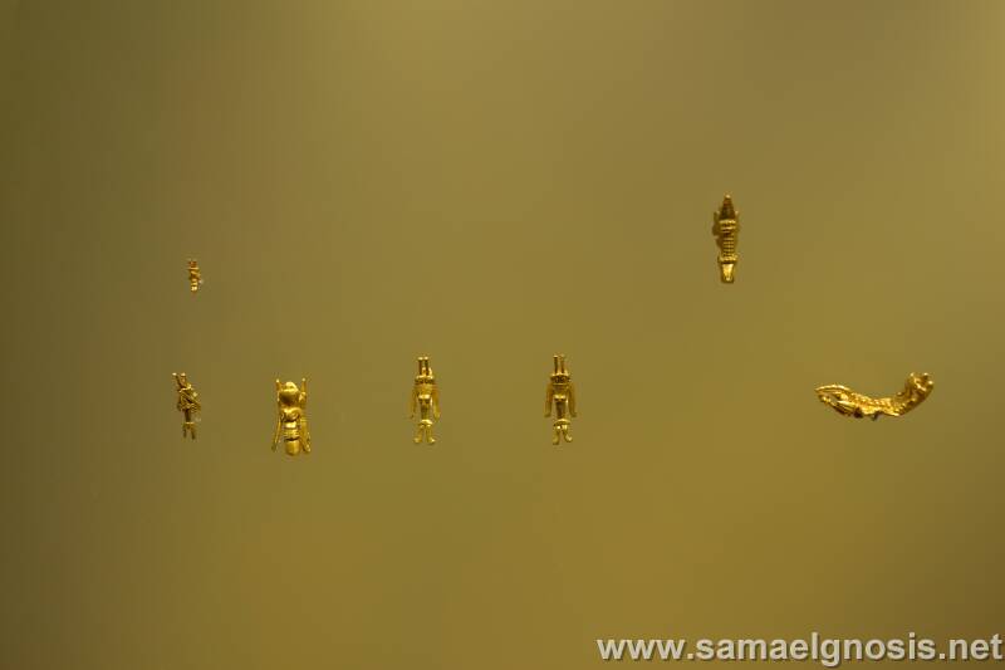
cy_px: 335
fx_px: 1214
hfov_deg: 45.0
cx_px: 502
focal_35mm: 44
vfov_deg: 30.8
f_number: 5
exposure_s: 1/15
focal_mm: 29
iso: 100
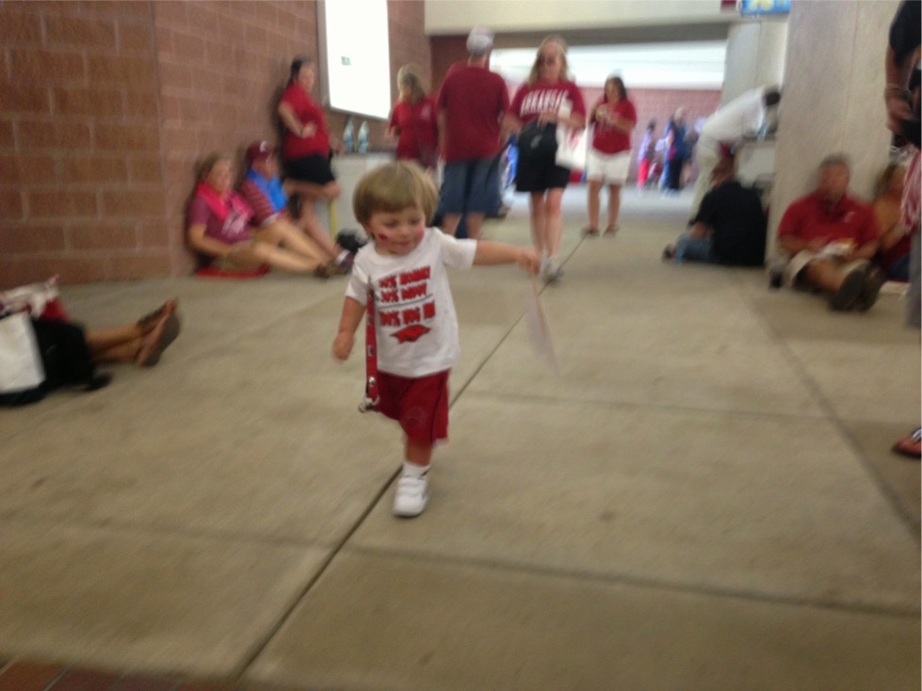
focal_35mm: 33
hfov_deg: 55.4
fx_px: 879
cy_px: 346
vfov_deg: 42.9
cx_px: 461
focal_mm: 4.13
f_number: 2.4
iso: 125
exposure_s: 1/20
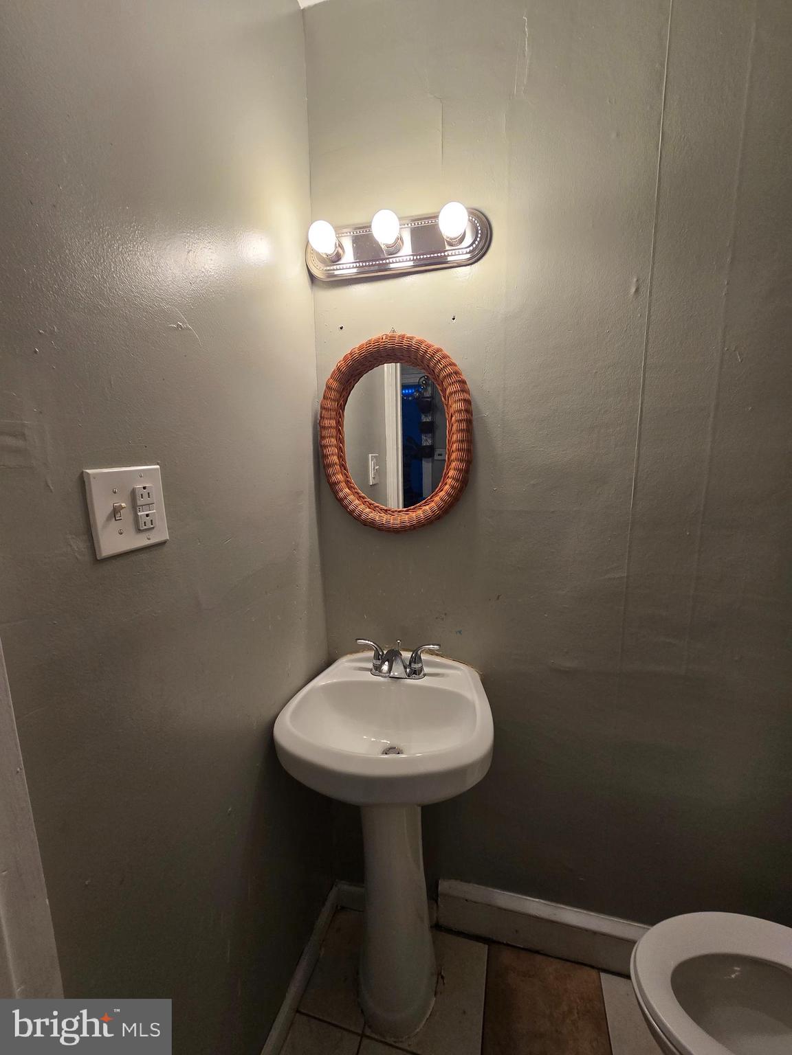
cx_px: 396
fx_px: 397
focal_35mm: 13
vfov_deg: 106.2
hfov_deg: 89.9
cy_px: 528
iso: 80
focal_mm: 2.2
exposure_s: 1/60
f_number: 2.2
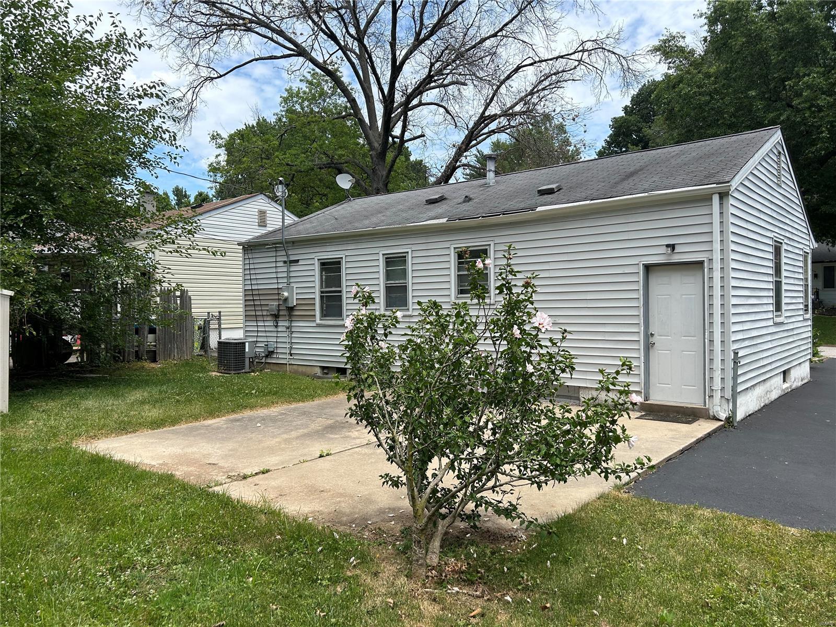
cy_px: 314
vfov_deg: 53.1
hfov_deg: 67.3
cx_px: 418
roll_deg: +0.5
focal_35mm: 26
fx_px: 628
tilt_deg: +2.2
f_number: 1.5
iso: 50
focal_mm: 5.7
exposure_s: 1/3077
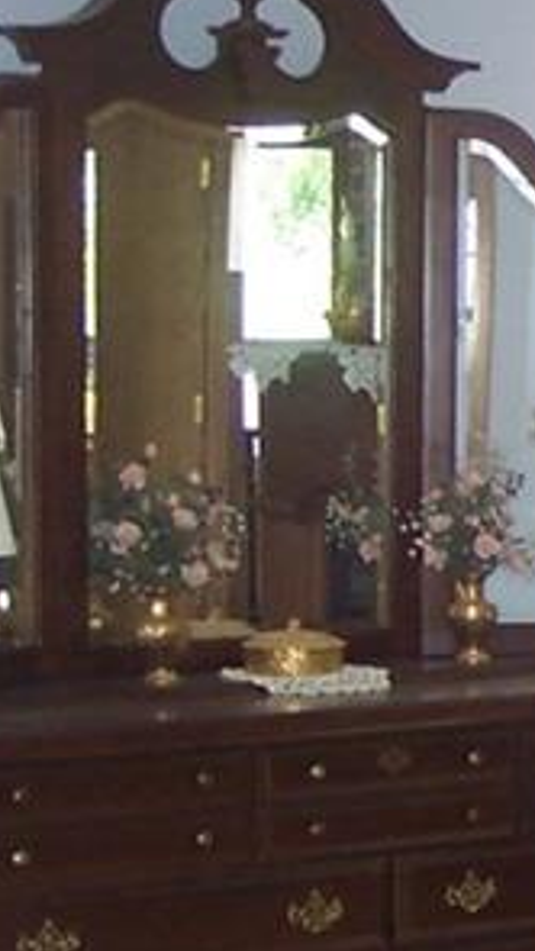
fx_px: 3479
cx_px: 1615
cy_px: 619
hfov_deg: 7.7
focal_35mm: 138
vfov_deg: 15.5
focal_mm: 8
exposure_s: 1/30
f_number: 2.8
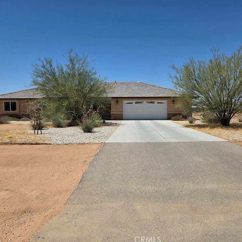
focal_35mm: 28
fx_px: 221
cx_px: 133
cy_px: 119
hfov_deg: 57.2
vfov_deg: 57.3
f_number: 1.8
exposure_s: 1/7891
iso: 80
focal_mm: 5.4
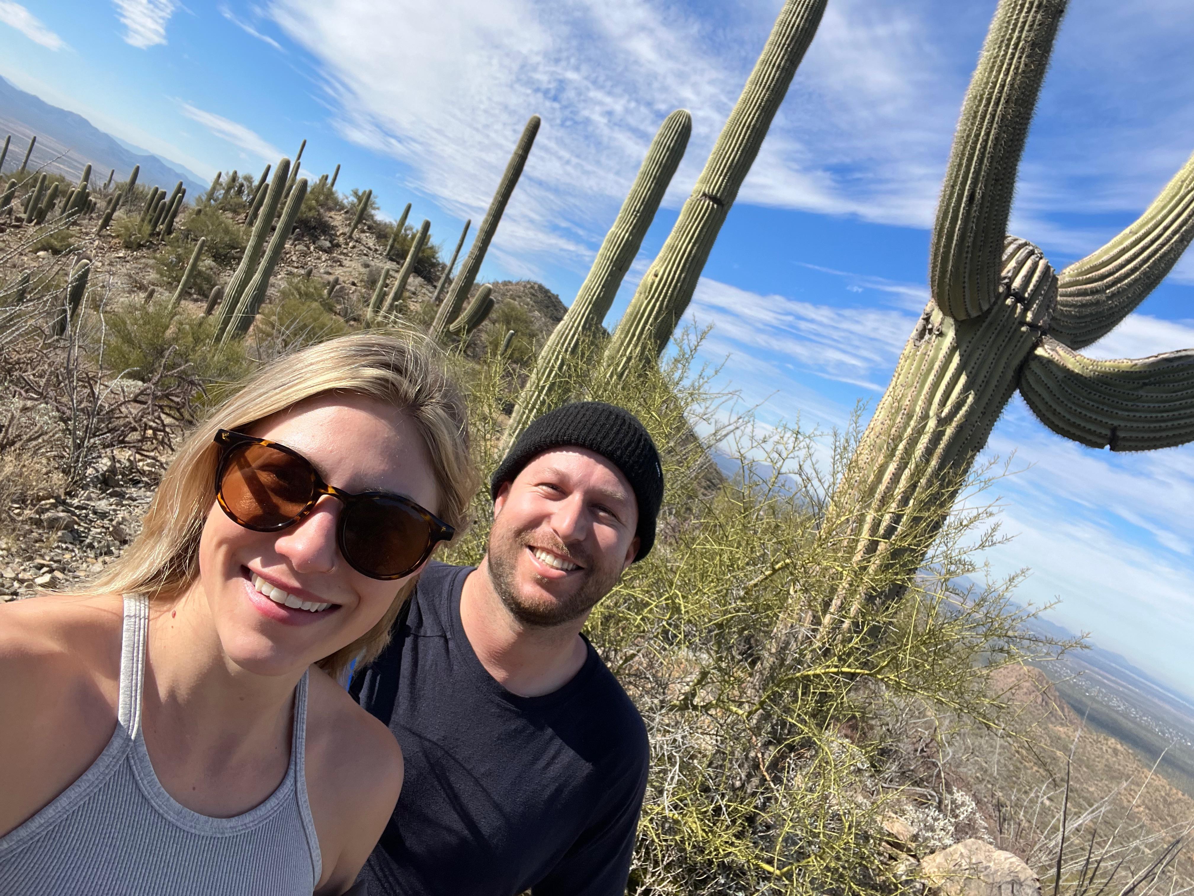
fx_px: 793
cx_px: 597
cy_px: 448
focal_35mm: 23
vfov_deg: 58.9
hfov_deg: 73.9
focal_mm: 2.71
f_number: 2.2
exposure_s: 1/806
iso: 32
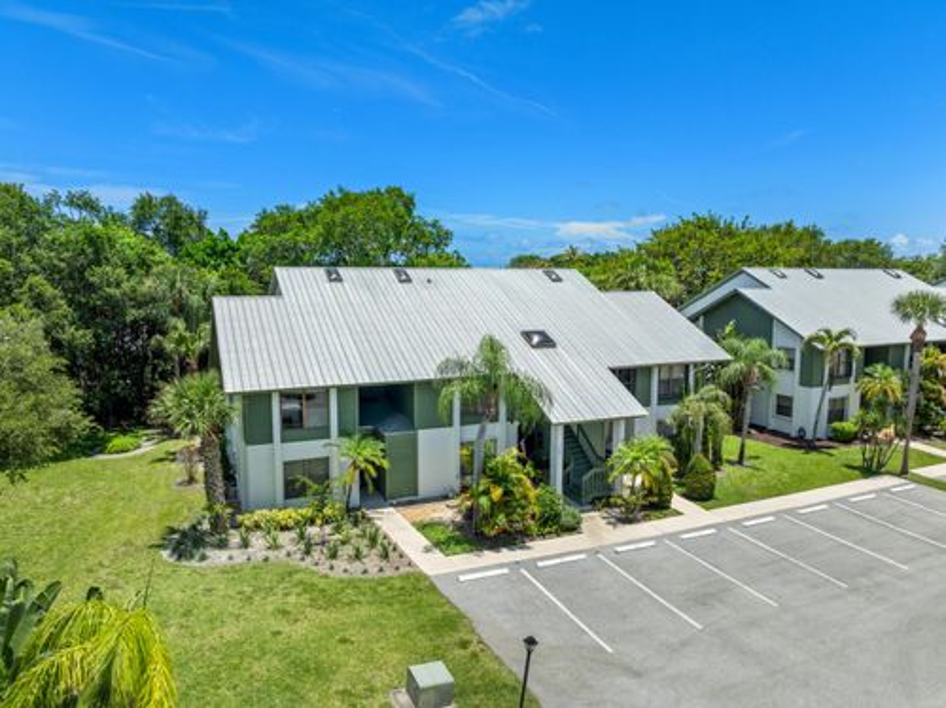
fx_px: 655
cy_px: 354
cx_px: 473
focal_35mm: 24
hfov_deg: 71.6
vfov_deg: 56.7
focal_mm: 12.29
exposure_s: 1/1250
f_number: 2.8
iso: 100
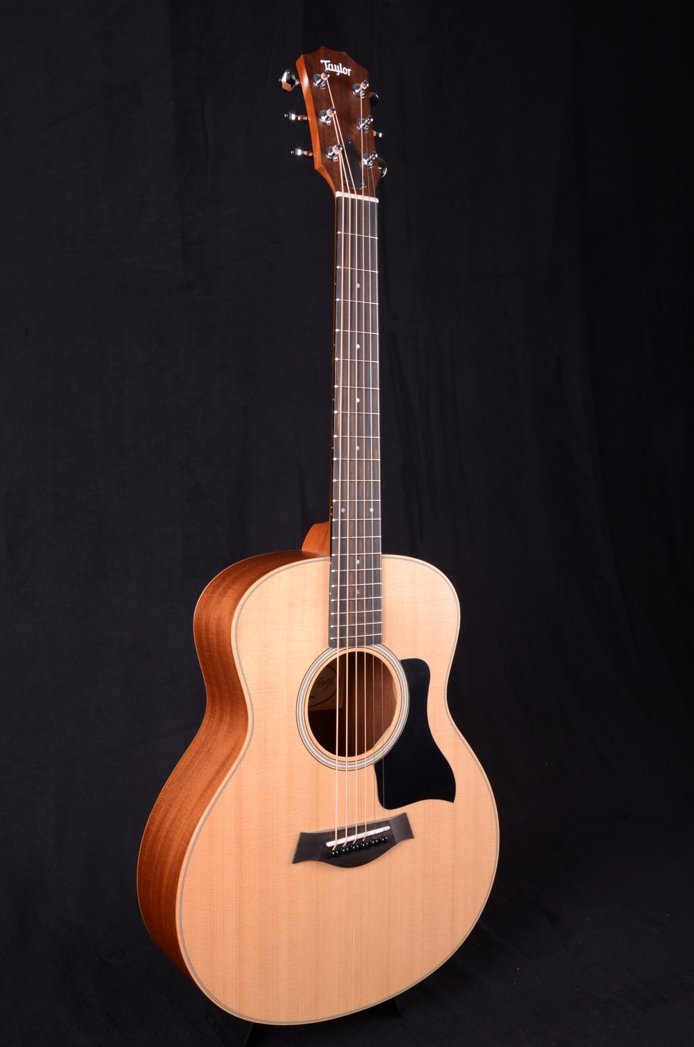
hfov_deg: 35.3
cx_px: 347
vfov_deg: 51.4
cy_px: 524
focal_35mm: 38
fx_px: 1089
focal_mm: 25
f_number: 13
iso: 200
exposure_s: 1/200
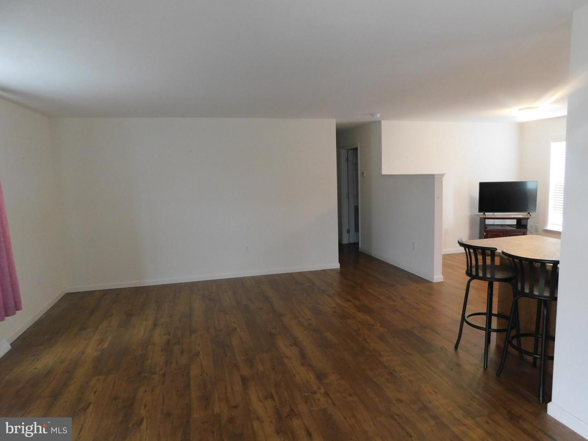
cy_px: 220
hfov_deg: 73.9
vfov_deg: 58.9
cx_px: 294
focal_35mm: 23
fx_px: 391
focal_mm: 4
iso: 320
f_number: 3
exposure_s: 1/30
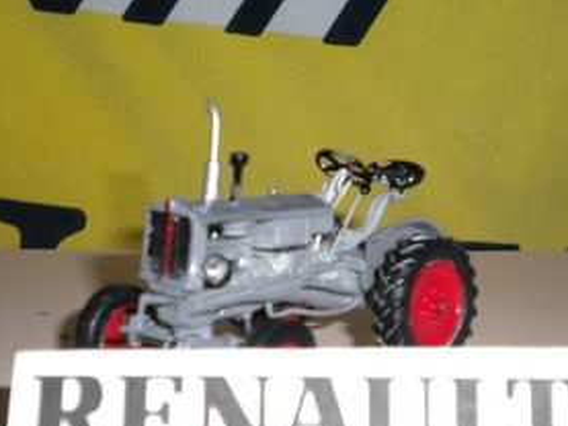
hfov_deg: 26.0
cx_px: 306
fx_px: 1231
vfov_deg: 19.6
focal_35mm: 75
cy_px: 272
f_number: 3.9
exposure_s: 1/30
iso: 400
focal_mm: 9.3
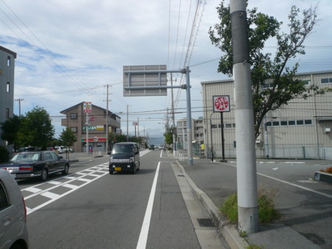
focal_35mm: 28
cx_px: 166
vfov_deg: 49.8
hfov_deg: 63.4
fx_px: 269
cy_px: 124
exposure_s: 1/400
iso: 100
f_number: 8
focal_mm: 4.6
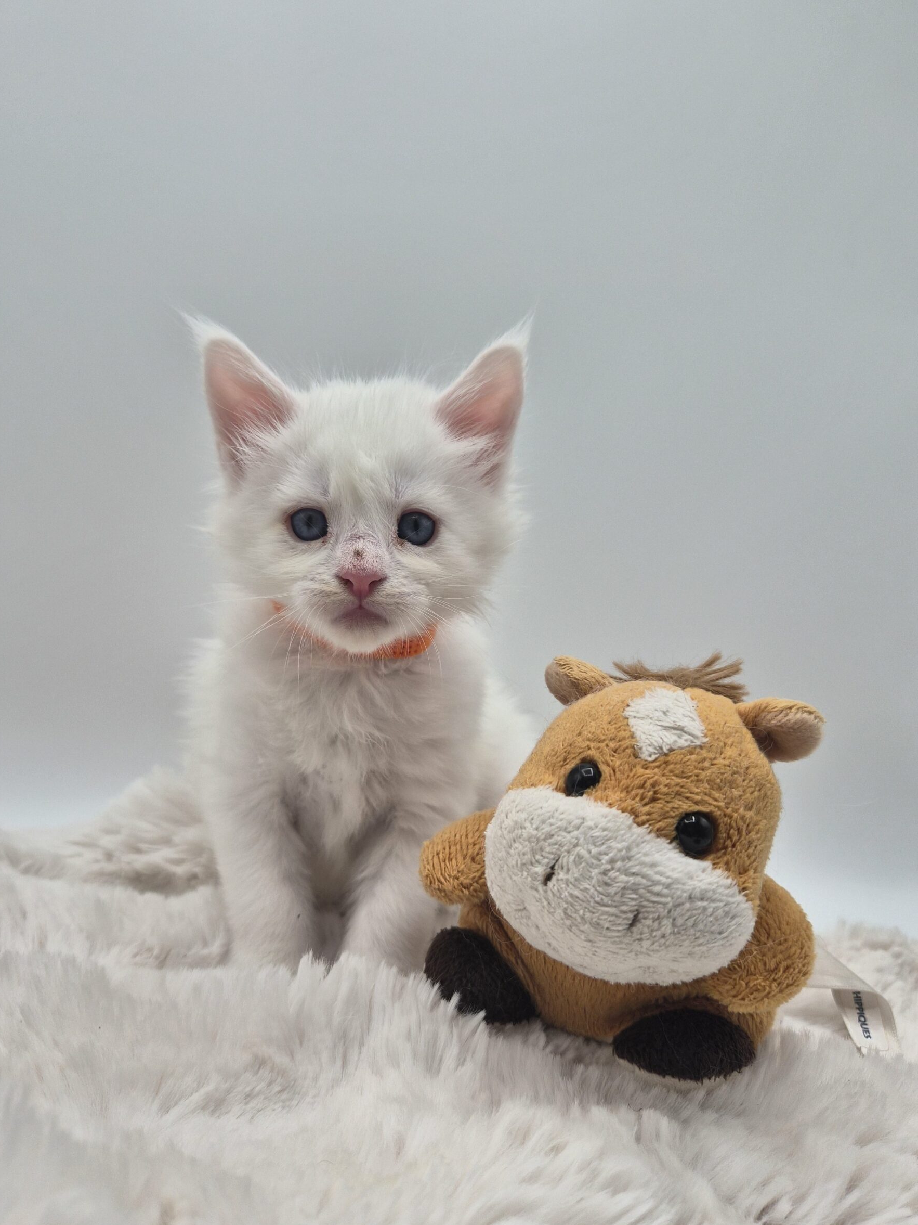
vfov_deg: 69.4
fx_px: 884
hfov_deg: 54.9
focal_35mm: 25
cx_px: 444
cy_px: 615
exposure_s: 1/1320
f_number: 1.8
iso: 80
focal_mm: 5.4
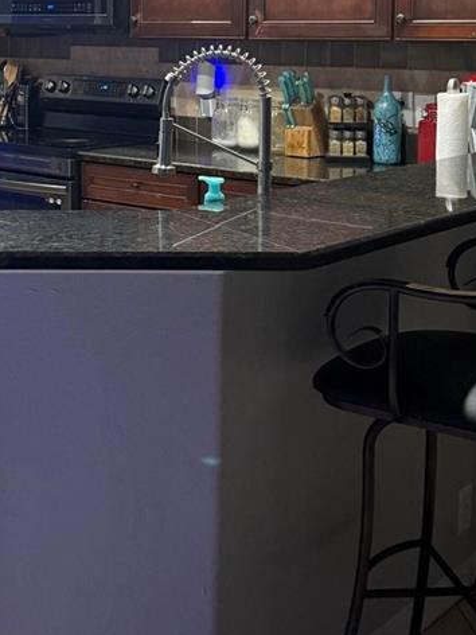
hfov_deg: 23.6
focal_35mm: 61
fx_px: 1118
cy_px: 91
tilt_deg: -3.0
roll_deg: +0.3
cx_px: 86
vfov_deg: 30.6
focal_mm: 6.76
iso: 500
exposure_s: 1/60
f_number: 1.78
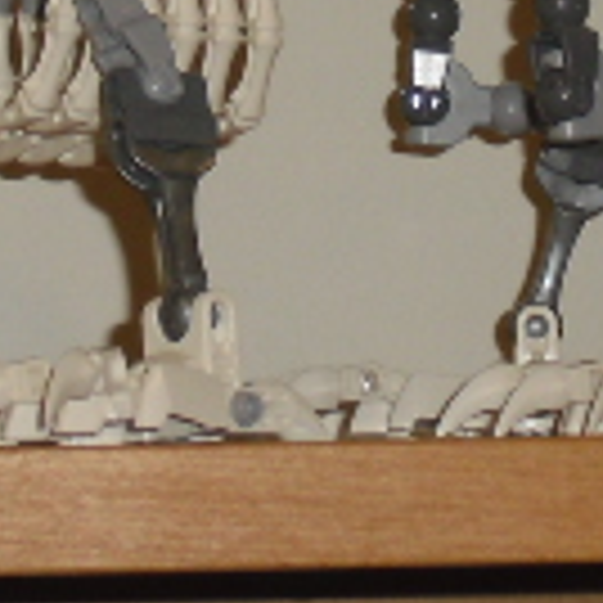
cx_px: -4
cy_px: -220
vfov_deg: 5.6
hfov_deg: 5.7
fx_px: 6070
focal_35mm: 308
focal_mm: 13.1
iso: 200
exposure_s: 1/60
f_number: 4.6
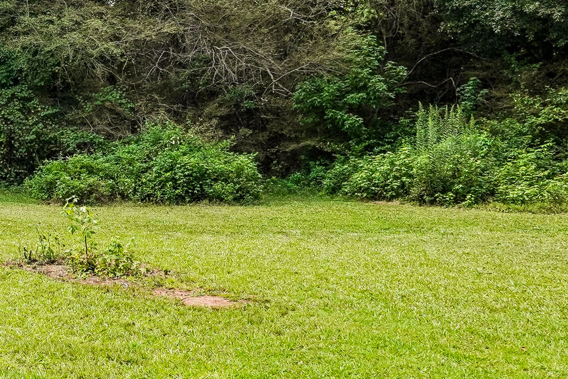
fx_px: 883
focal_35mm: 56
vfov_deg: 23.9
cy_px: 94
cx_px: -164
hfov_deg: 29.1
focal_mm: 16
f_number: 8
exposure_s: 1/800
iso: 800
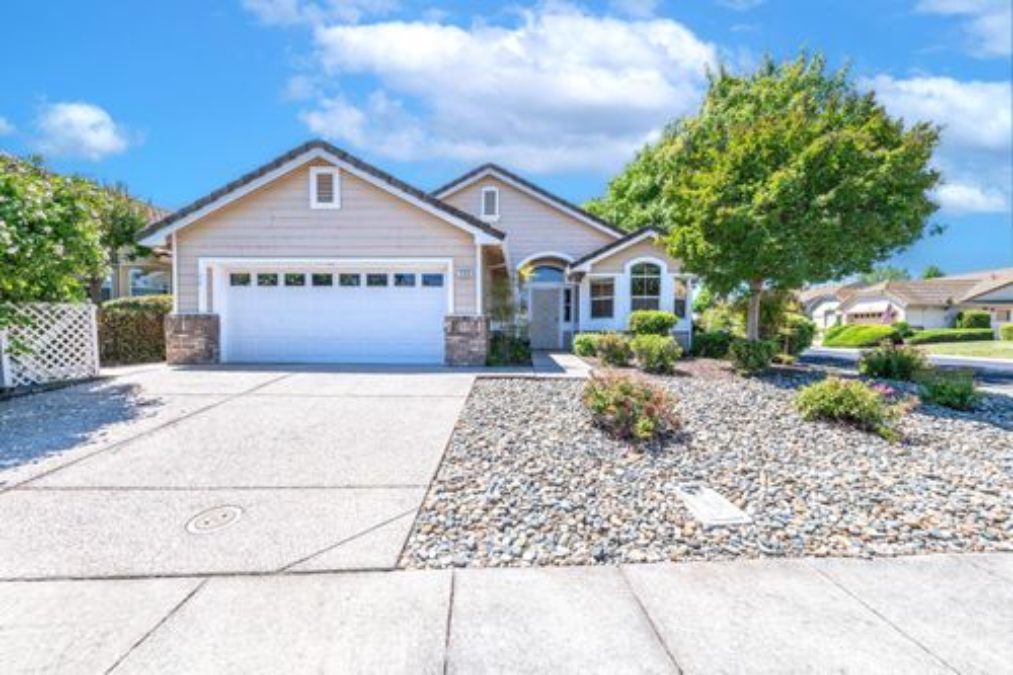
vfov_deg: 81.2
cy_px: 338
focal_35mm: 14
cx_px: 506
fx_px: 394
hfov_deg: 104.3
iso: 100
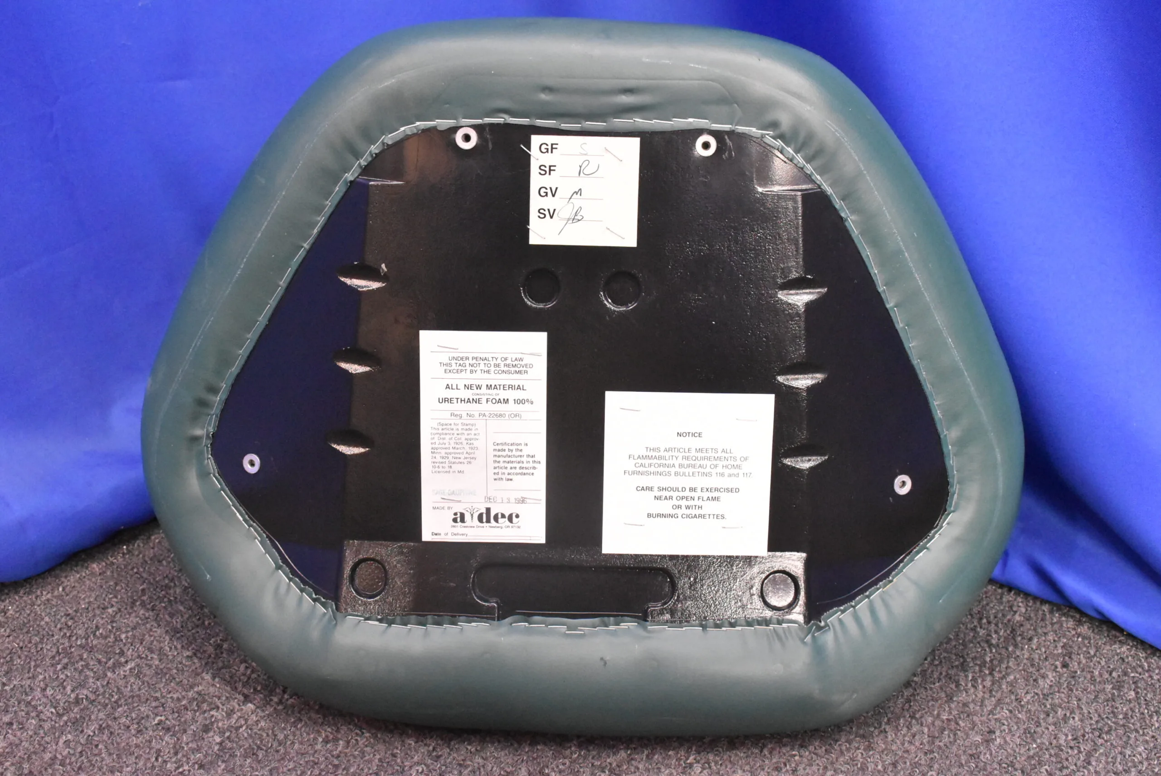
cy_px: 388
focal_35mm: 40
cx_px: 580
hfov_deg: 47.9
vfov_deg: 33.1
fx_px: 1307
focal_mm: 27
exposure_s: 1/40
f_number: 8
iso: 6400
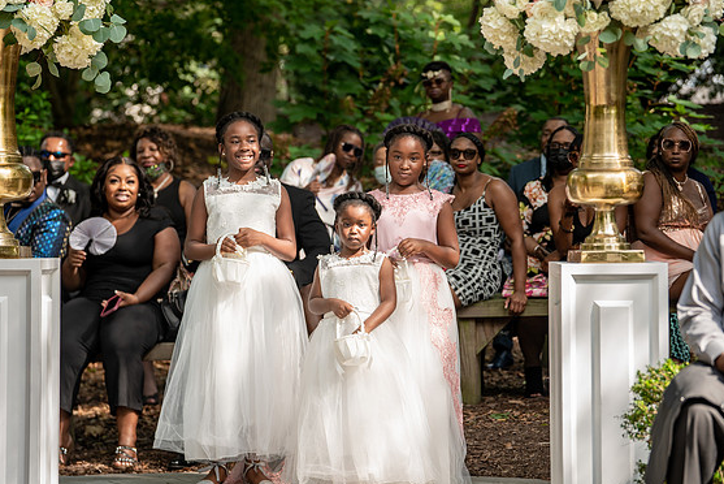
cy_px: 250
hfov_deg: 14.2
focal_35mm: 144
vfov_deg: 9.5
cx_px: 358
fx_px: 2897
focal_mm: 133
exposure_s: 1/200
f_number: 4
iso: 200
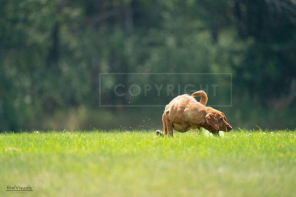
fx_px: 4934
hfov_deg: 3.4
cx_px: 148
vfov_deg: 2.3
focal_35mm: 600
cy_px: 98
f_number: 6.3
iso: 2500
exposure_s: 1/4000
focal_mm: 600
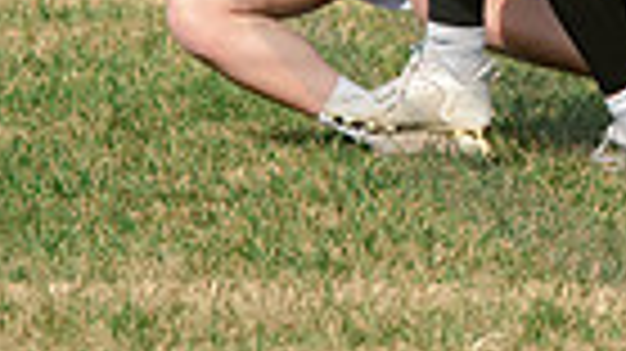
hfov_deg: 1.8
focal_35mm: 1192
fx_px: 19775
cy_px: -142
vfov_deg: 1.0
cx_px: 787
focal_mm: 200
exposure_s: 1/1600
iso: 250
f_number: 5
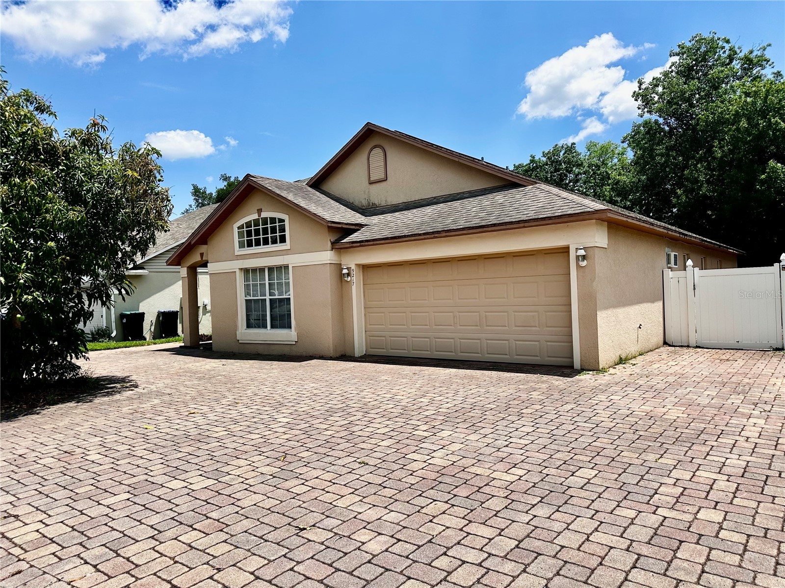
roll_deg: +1.4
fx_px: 544
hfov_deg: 71.6
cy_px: 294
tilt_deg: -0.5
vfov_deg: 56.8
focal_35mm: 24
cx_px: 392
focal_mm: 6.86
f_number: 1.78
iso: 80
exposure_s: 1/5848
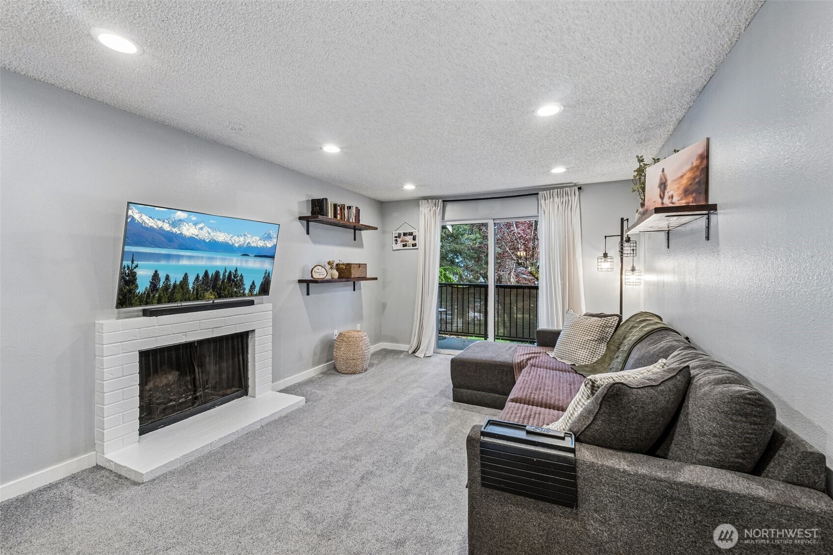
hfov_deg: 100.4
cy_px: 278
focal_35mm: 15
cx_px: 416
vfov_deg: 77.3
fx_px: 347
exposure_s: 1/4
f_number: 9
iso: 250
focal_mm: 10
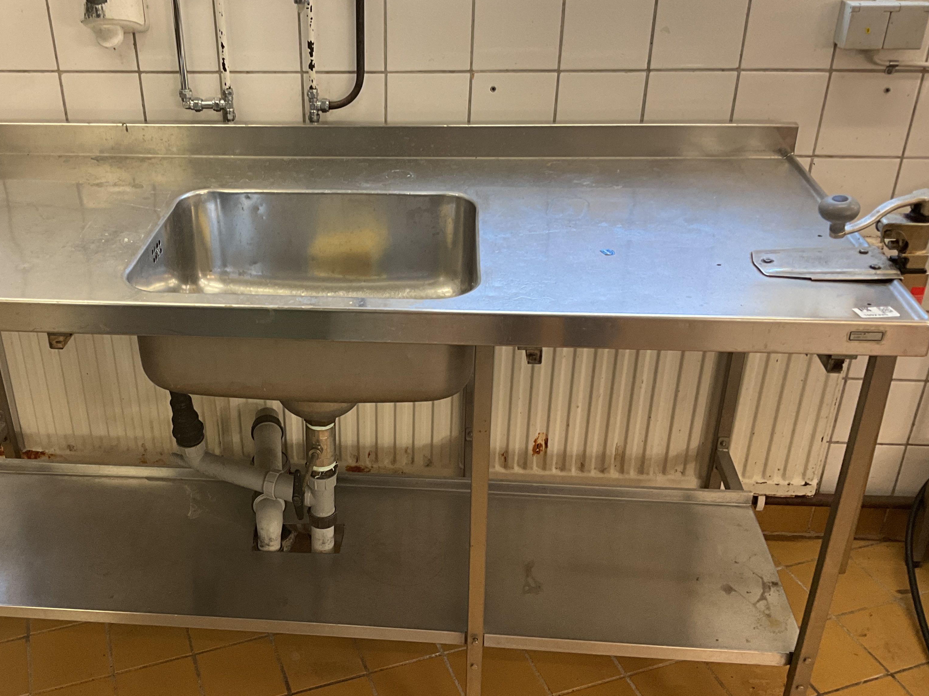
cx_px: 335
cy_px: 356
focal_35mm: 38
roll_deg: +0.9
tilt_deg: -29.8
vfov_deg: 37.7
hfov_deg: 48.4
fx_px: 1020
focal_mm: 3
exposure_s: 1/50
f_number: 1.8
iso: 80
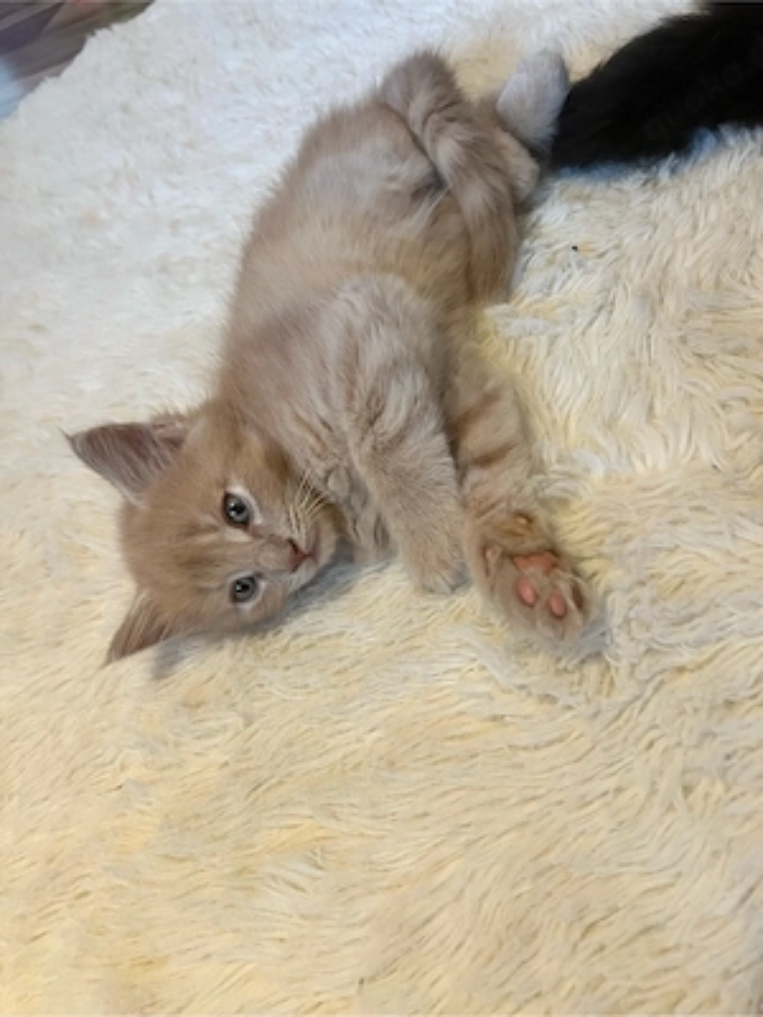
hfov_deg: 53.1
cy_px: 508
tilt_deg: -48.0
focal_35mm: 26
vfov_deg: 67.3
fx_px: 764
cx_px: 382
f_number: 1.5
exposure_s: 1/50
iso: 160
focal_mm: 5.7
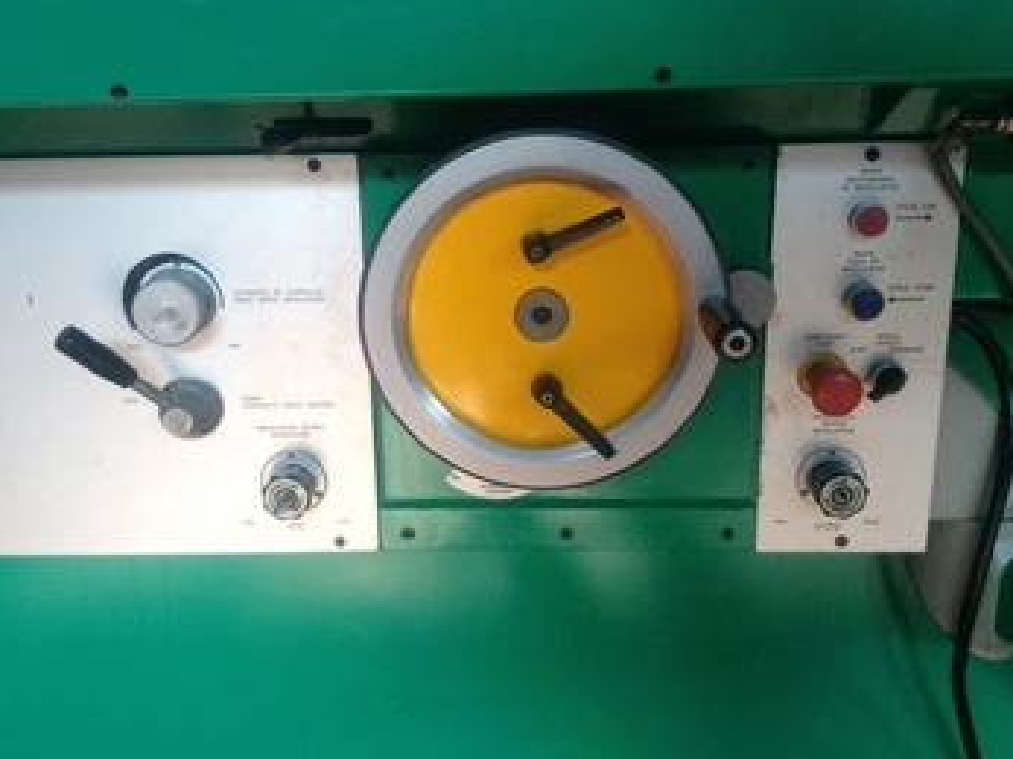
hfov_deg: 49.0
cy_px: 361
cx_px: 485
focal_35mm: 38
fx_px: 1112
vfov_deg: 37.7
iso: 32
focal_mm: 3.3
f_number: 2.4
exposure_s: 1/30
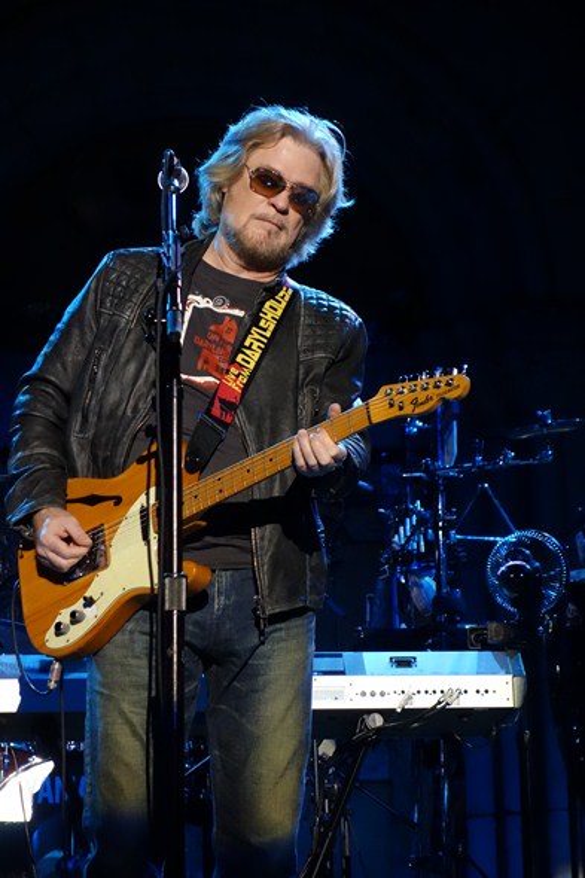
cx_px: 292
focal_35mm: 100
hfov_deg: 13.7
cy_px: 439
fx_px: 2439
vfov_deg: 20.4
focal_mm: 37.1
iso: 3200
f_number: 4.9
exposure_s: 1/100
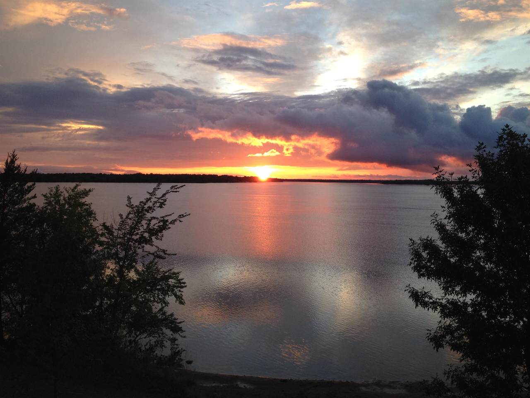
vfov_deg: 40.7
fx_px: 536
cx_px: 265
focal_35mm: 35
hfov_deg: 52.6
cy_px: 199
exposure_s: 1/134
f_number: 2.4
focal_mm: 4.28
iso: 64
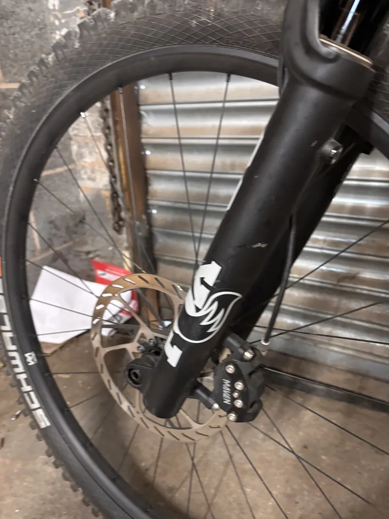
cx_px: 194
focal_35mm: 26
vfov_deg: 67.3
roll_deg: +4.0
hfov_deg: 53.1
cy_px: 260
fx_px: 389
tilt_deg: -20.1
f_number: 1.6
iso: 500
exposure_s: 1/33
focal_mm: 5.96
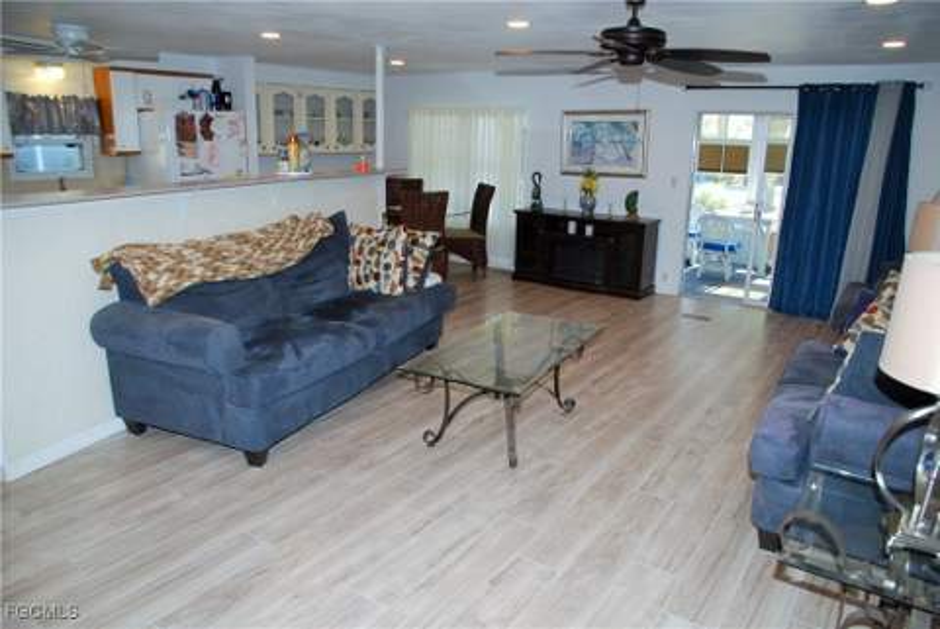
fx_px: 627
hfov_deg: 73.7
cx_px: 470
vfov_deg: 53.2
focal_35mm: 24
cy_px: 314
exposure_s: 1/60
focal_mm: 16
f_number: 4
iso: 200
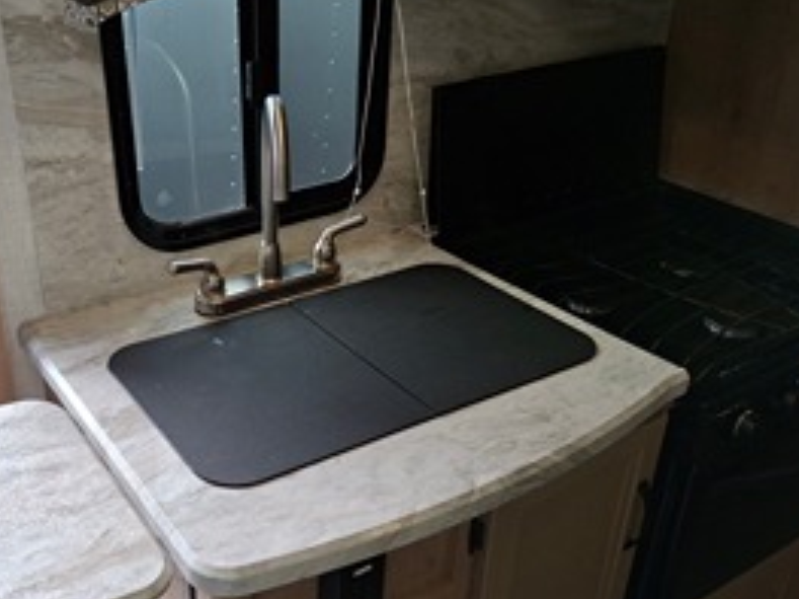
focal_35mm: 38
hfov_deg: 48.3
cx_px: 279
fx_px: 877
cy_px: 325
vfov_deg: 37.7
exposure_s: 1/120
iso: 25
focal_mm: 4.69
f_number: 1.8
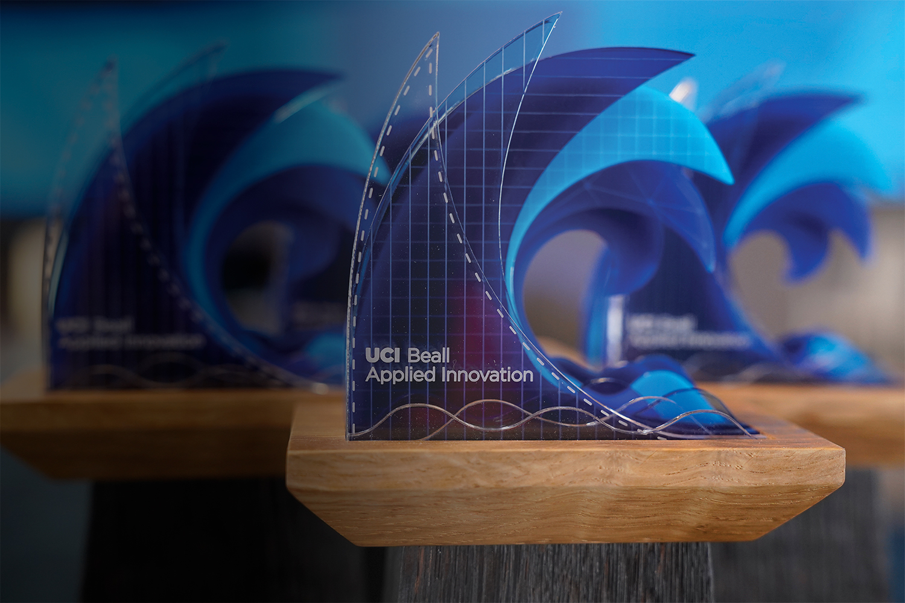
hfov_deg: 71.5
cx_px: 452
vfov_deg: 51.3
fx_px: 628
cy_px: 302
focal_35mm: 25
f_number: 5.6
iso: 1250
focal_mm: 25
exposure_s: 1/25
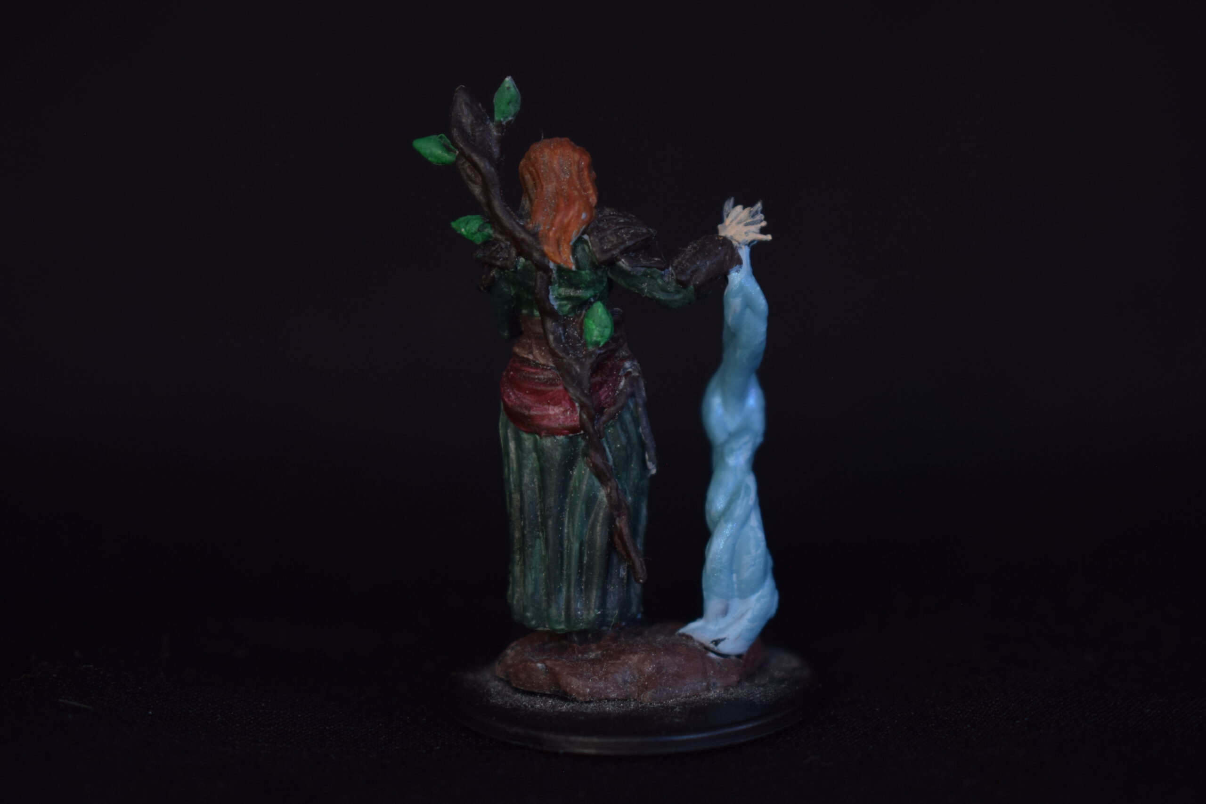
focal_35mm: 82
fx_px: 2764
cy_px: 402
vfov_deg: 16.6
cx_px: 603
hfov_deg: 24.6
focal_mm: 55
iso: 400
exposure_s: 1/30
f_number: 5.6
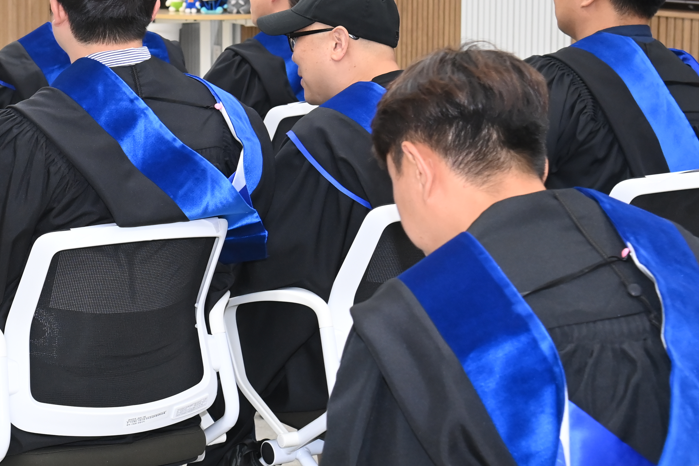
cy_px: 50
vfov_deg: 14.3
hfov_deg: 21.0
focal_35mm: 95
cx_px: 56
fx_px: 1845
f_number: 6.3
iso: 2500
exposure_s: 1/250
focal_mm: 48
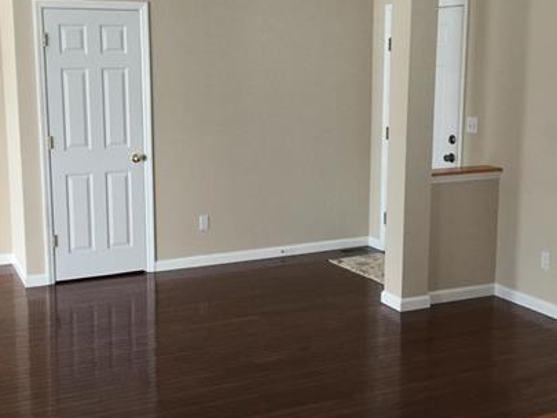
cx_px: 259
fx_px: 789
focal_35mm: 49
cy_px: 180
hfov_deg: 38.9
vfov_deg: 29.7
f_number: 2.4
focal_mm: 3.3
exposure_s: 1/30
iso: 80
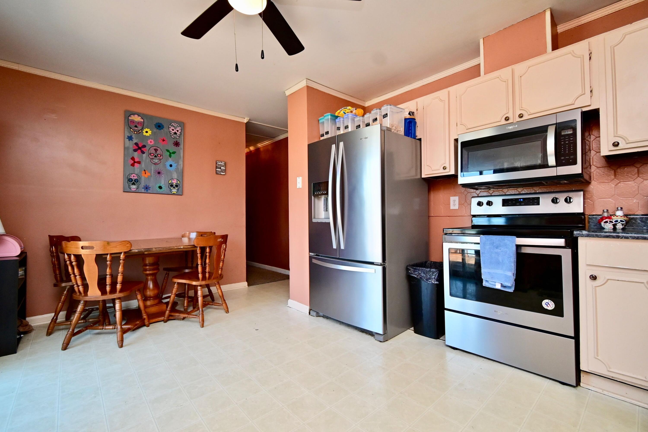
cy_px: 216
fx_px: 270
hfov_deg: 100.4
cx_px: 324
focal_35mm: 15
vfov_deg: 77.3
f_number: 4.5
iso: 640
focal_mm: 10
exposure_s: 1/100
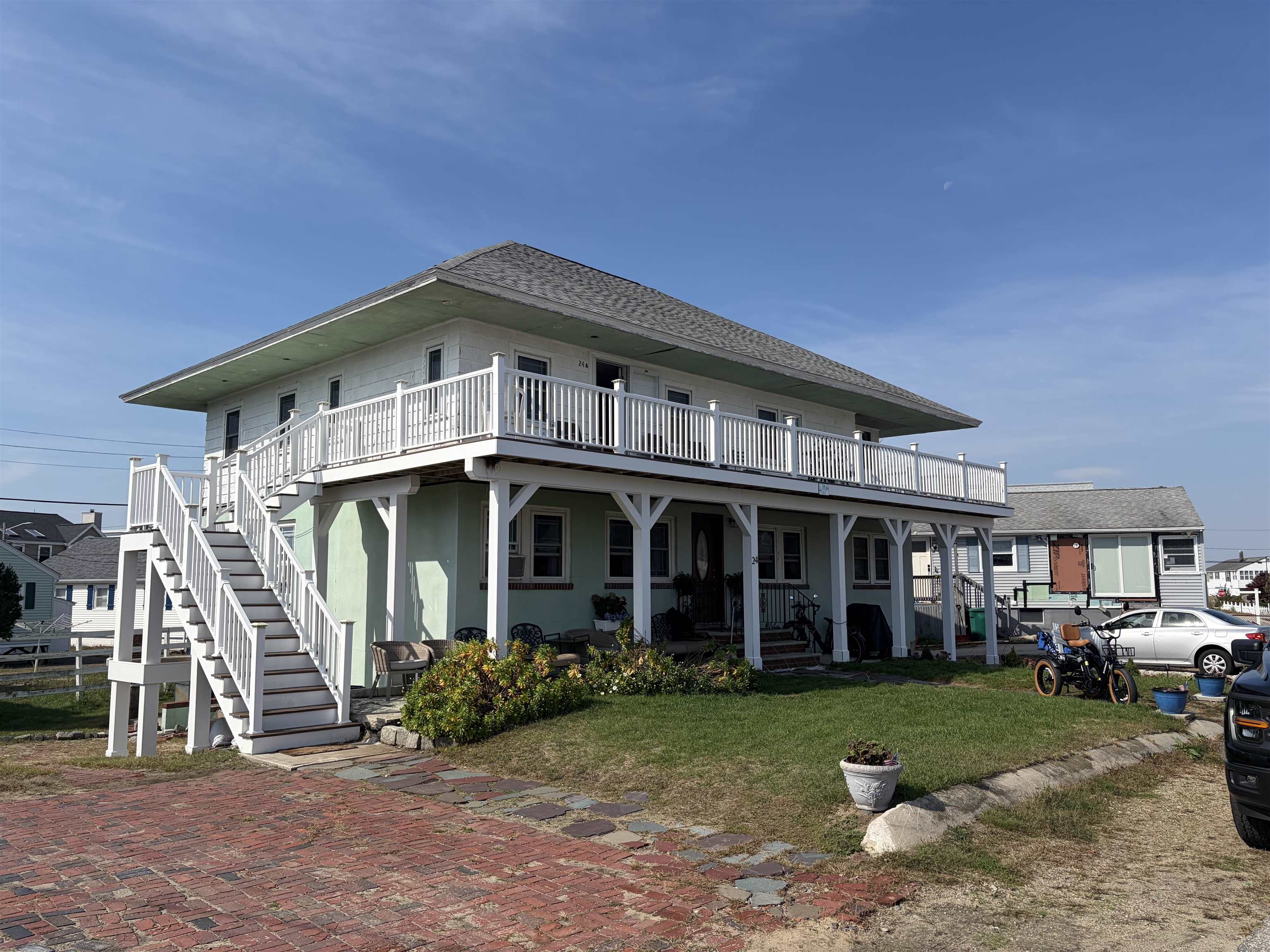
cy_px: 476
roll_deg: +0.1
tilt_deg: +7.3
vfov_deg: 53.1
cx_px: 635
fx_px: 954
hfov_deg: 67.3
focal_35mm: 26
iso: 64
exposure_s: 1/5814
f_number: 1.6
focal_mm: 5.96
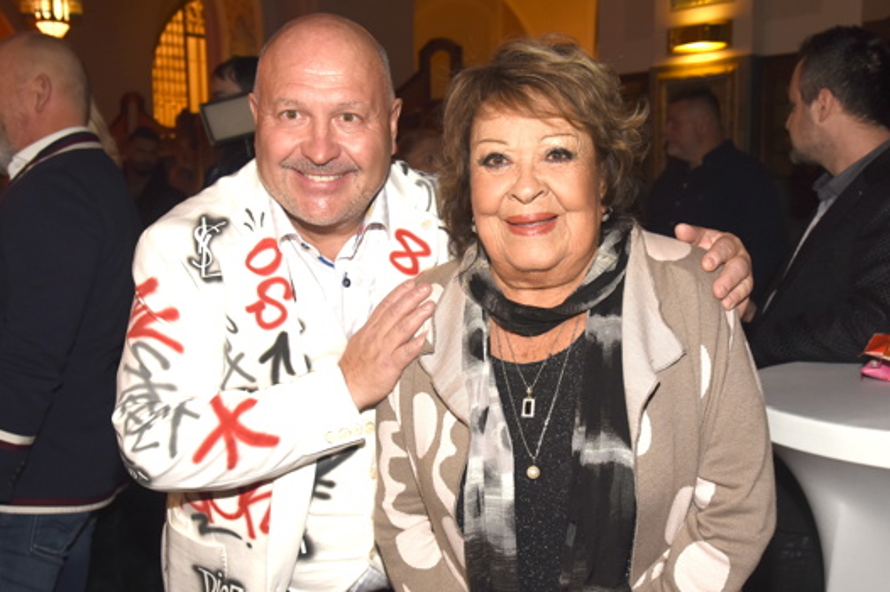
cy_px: 365
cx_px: 472
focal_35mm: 42
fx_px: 1038
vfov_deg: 31.7
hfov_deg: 46.4
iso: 640
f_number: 5.6
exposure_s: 1/80
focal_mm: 32
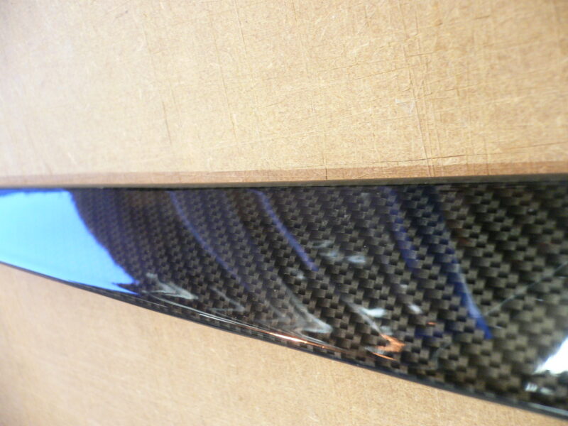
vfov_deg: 40.7
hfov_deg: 52.6
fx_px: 574
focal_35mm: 35
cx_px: 284
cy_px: 213
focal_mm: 5.8
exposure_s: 1/15
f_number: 2.8
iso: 200
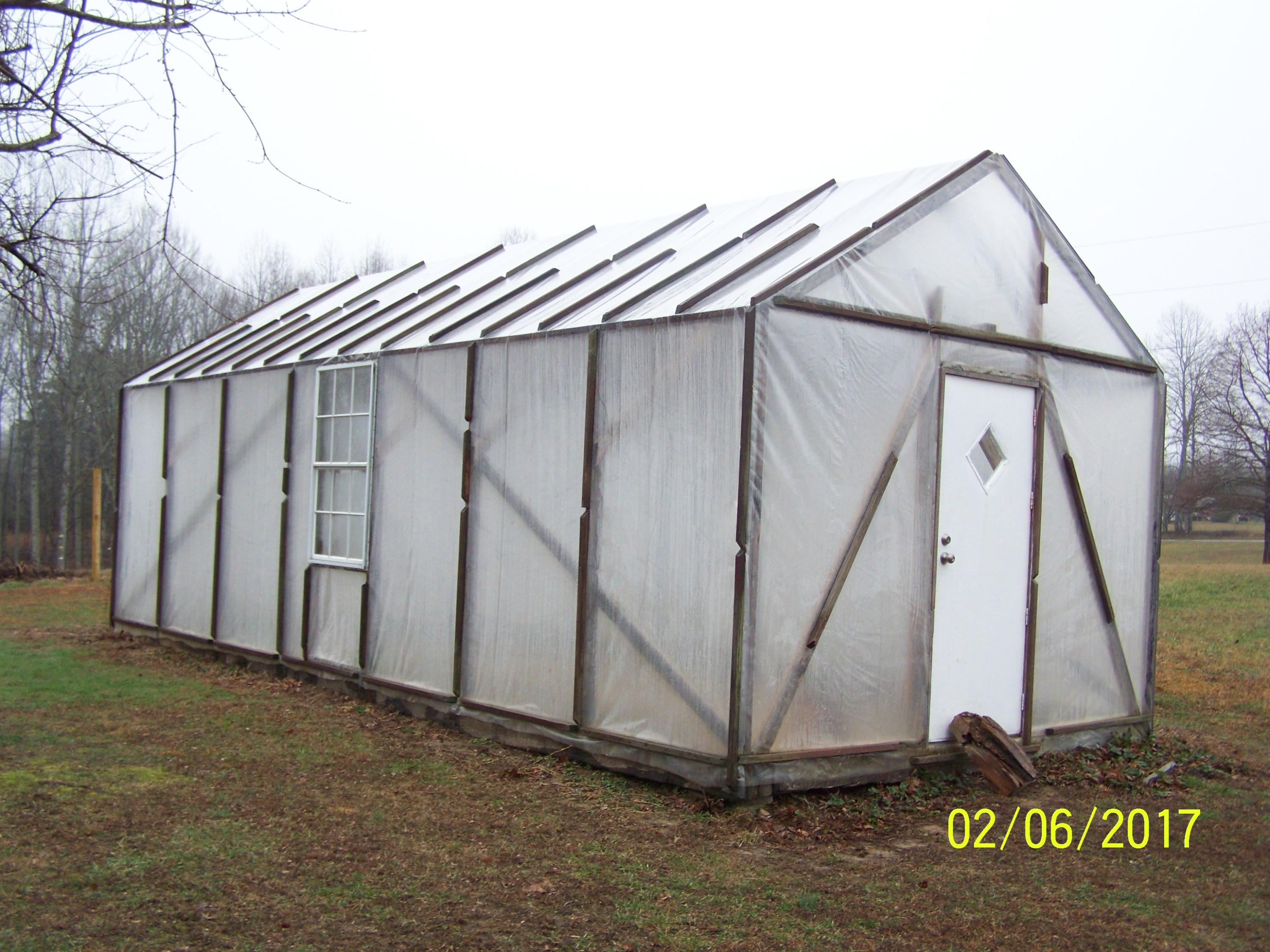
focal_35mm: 38
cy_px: 476
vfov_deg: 37.7
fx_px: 1394
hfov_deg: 49.0
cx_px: 635
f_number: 2.8
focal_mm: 6.3
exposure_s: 1/60
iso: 125
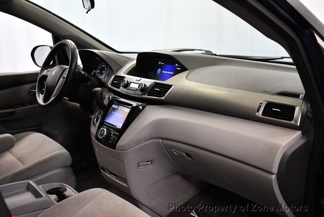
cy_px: 108
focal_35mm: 36
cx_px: 162
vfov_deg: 36.9
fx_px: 324
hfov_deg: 53.1
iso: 1600
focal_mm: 18
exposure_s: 1/125
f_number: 3.5
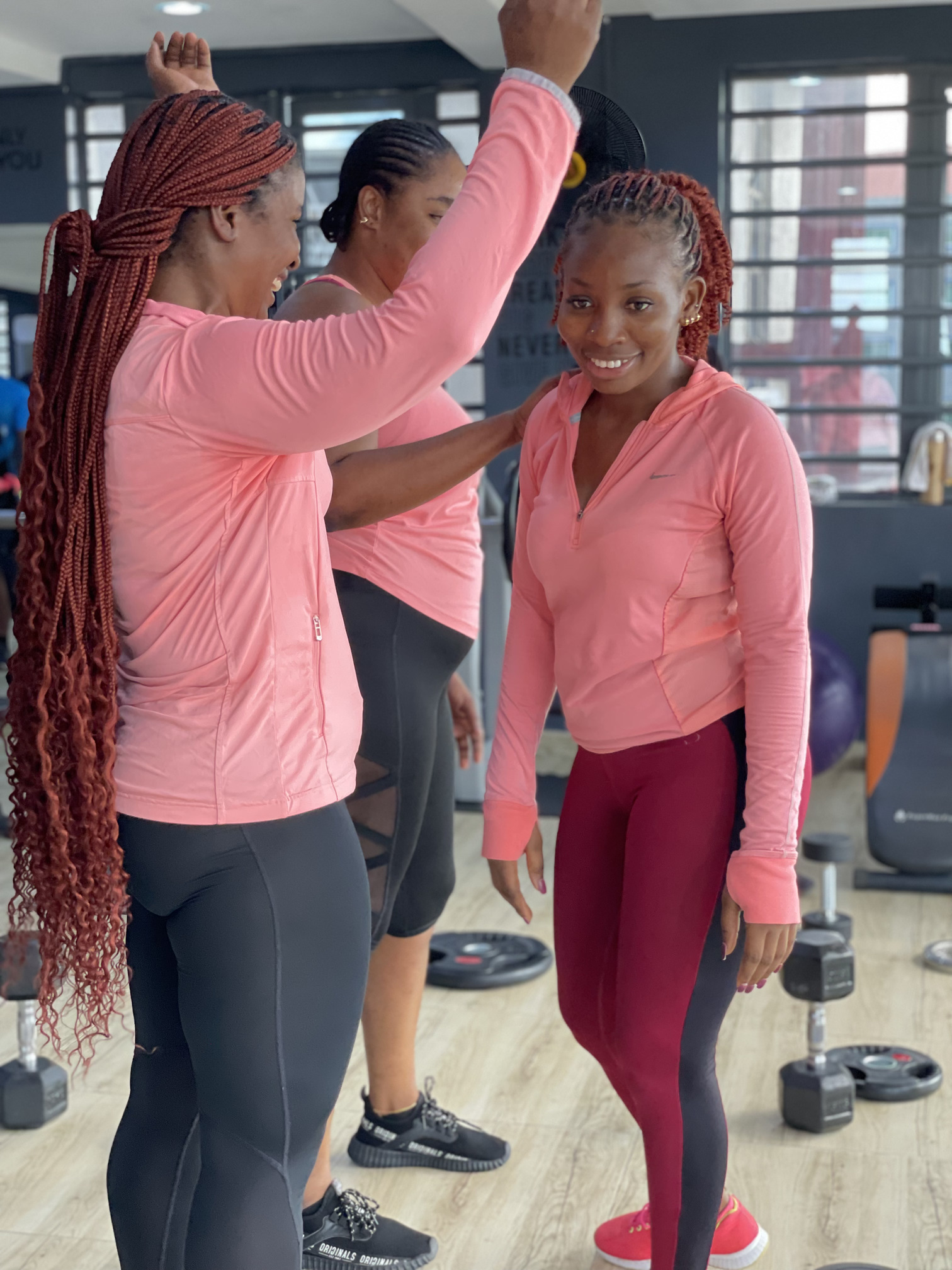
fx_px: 1907
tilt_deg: -7.8
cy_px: 635
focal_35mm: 52
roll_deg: +0.1
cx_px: 476
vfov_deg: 36.8
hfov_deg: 28.0
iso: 125
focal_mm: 6
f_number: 2
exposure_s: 1/122
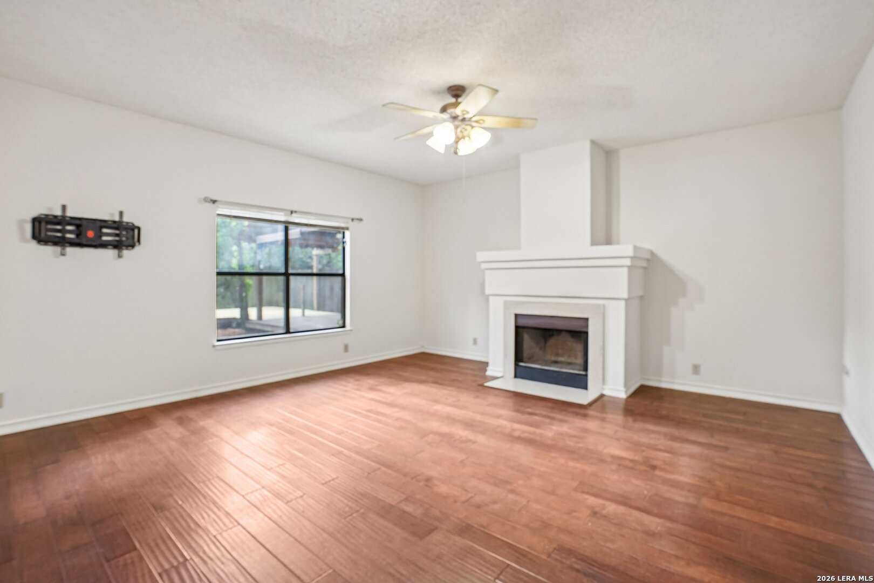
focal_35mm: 16
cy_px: 292
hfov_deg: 96.7
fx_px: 388
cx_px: 437
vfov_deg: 73.7
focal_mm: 16
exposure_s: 1/8
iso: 400
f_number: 9
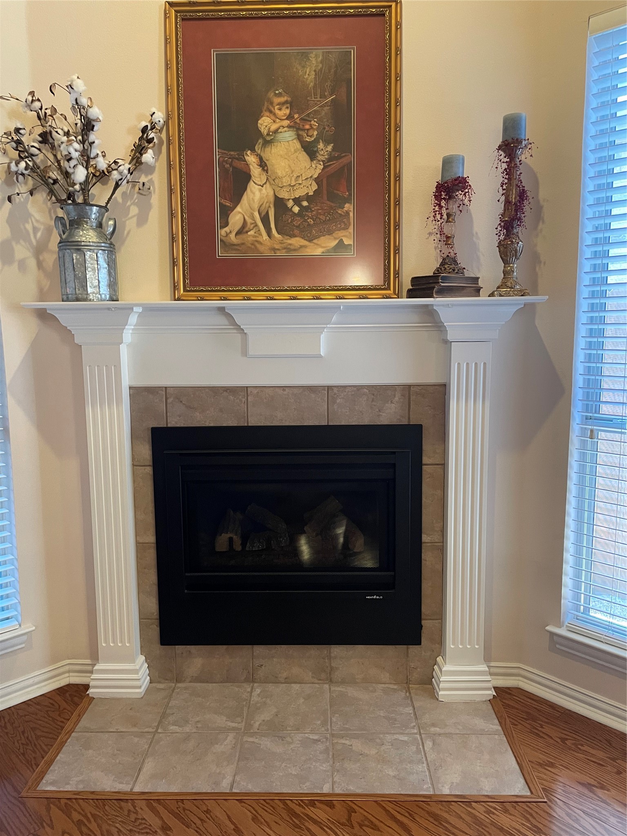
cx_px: 314
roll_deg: +0.7
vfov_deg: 67.3
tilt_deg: -6.7
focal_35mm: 26
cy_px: 418
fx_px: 628
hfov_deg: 53.1
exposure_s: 1/40
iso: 400
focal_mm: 4.2
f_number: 1.6
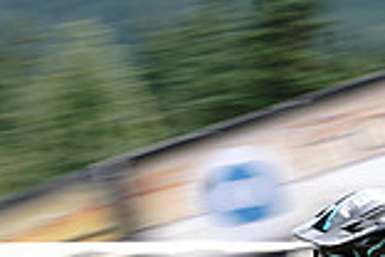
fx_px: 2791
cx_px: 180
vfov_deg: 5.2
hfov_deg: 7.9
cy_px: 360
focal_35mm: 261
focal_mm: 70
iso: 125
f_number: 10
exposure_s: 1/60
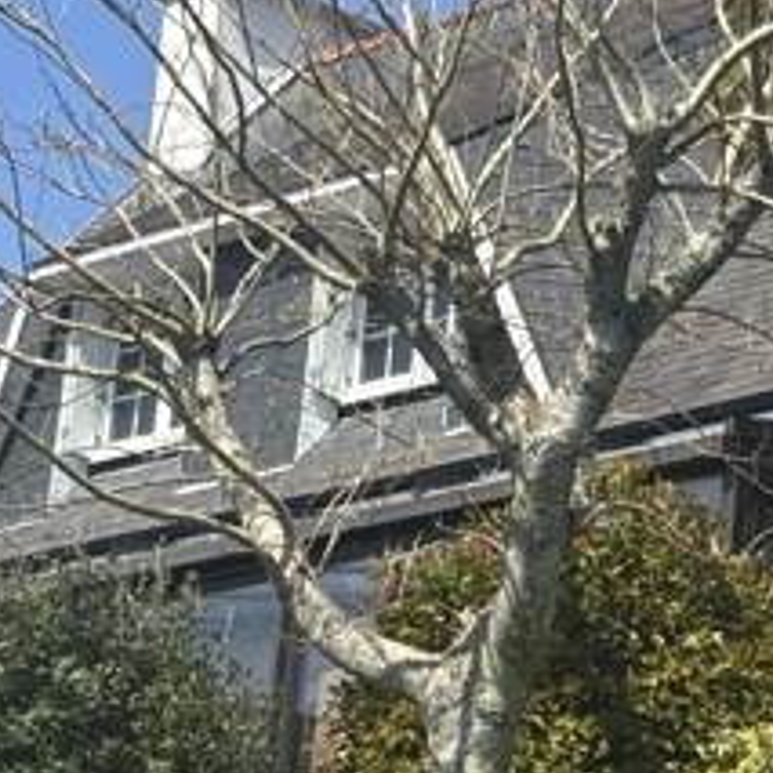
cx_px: 613
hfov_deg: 10.1
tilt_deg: +15.5
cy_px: 479
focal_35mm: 173
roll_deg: -5.5
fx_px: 4371
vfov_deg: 10.1
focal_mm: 5.96
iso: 32
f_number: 1.6
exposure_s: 1/1695
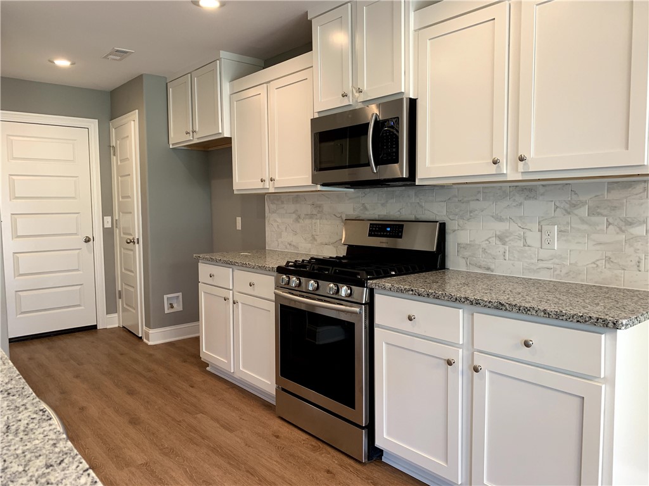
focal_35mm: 26
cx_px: 324
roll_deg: +0.3
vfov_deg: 53.1
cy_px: 243
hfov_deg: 67.3
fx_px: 487
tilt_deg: -4.8
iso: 100
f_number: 1.8
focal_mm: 4.25
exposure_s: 1/60
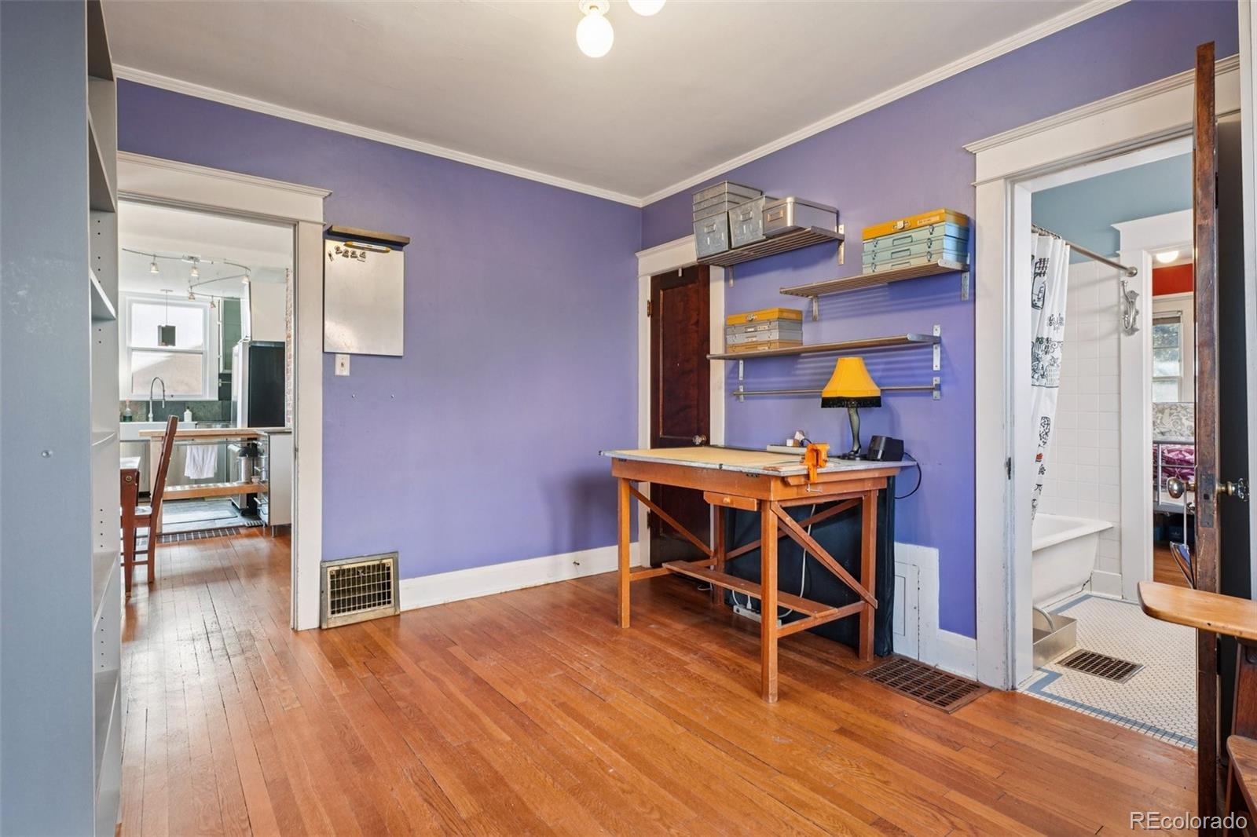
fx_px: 576
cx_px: 628
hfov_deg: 95.0
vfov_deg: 72.0
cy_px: 418
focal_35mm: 16
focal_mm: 11
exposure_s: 1/8
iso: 400
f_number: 8
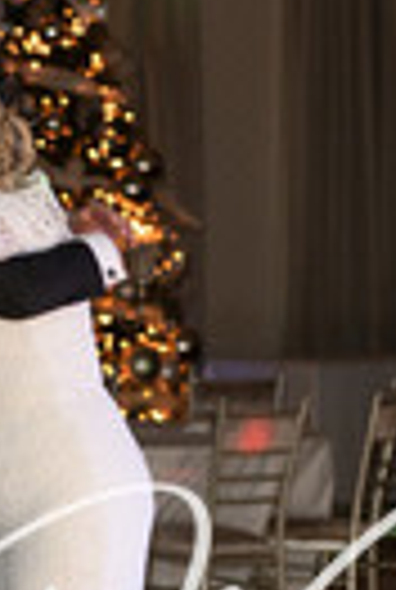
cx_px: 137
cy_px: 405
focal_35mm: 331
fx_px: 5432
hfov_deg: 4.2
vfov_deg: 6.2
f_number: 2.8
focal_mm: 100
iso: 640
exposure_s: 1/250
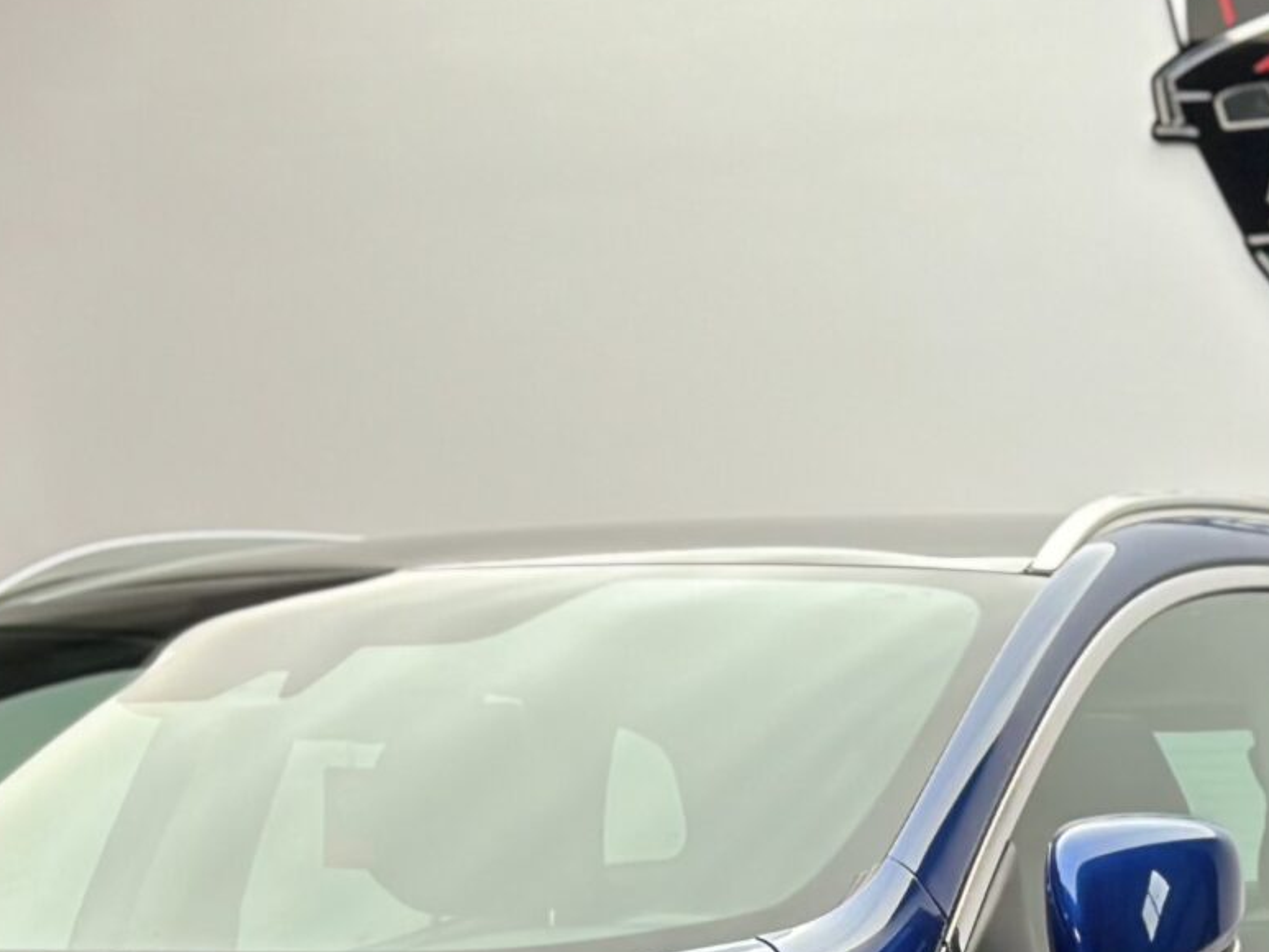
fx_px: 5830
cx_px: 268
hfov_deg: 12.4
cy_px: 1262
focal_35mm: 159
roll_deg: -0.3
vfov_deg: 9.2
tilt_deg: -3.2
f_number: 1.78
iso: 100
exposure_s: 1/100
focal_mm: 6.86
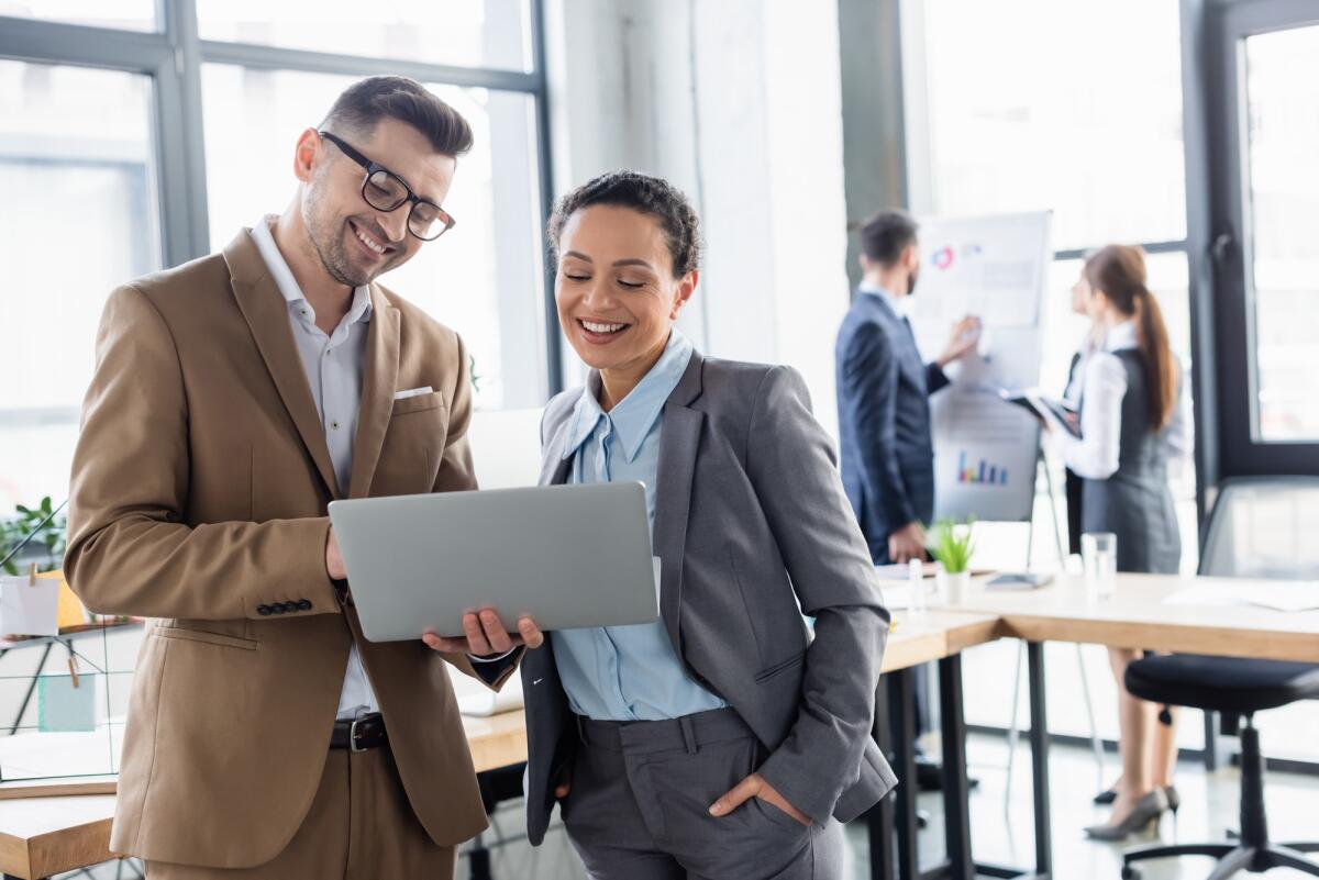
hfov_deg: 39.6
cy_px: 440
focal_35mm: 50
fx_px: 1833
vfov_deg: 27.0
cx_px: 660
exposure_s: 1/200
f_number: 4
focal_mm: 50
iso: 400
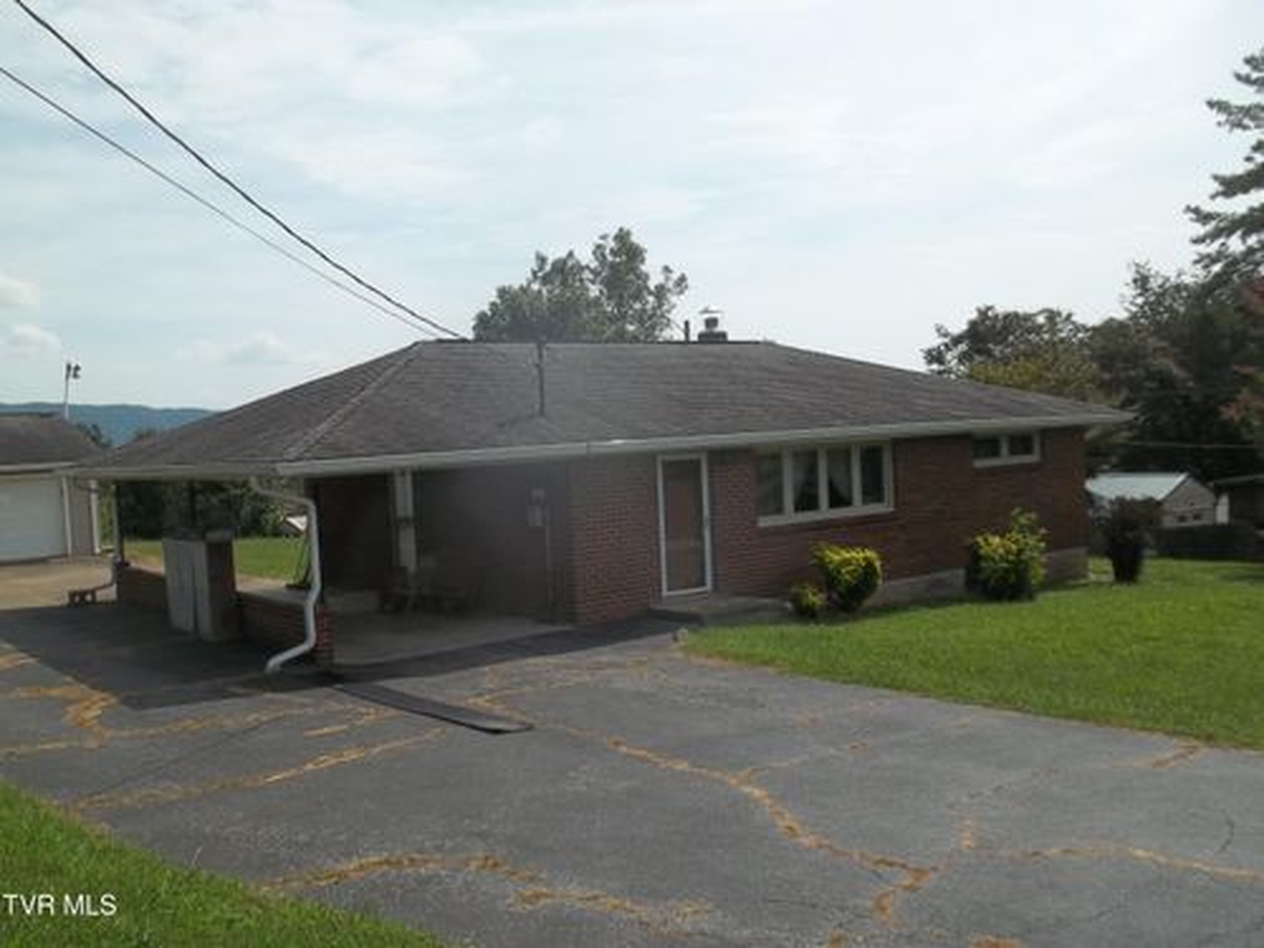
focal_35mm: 33
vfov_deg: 42.9
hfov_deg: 55.4
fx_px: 1205
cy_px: 474
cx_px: 632
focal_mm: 5.9
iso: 64
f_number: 8
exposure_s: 1/250
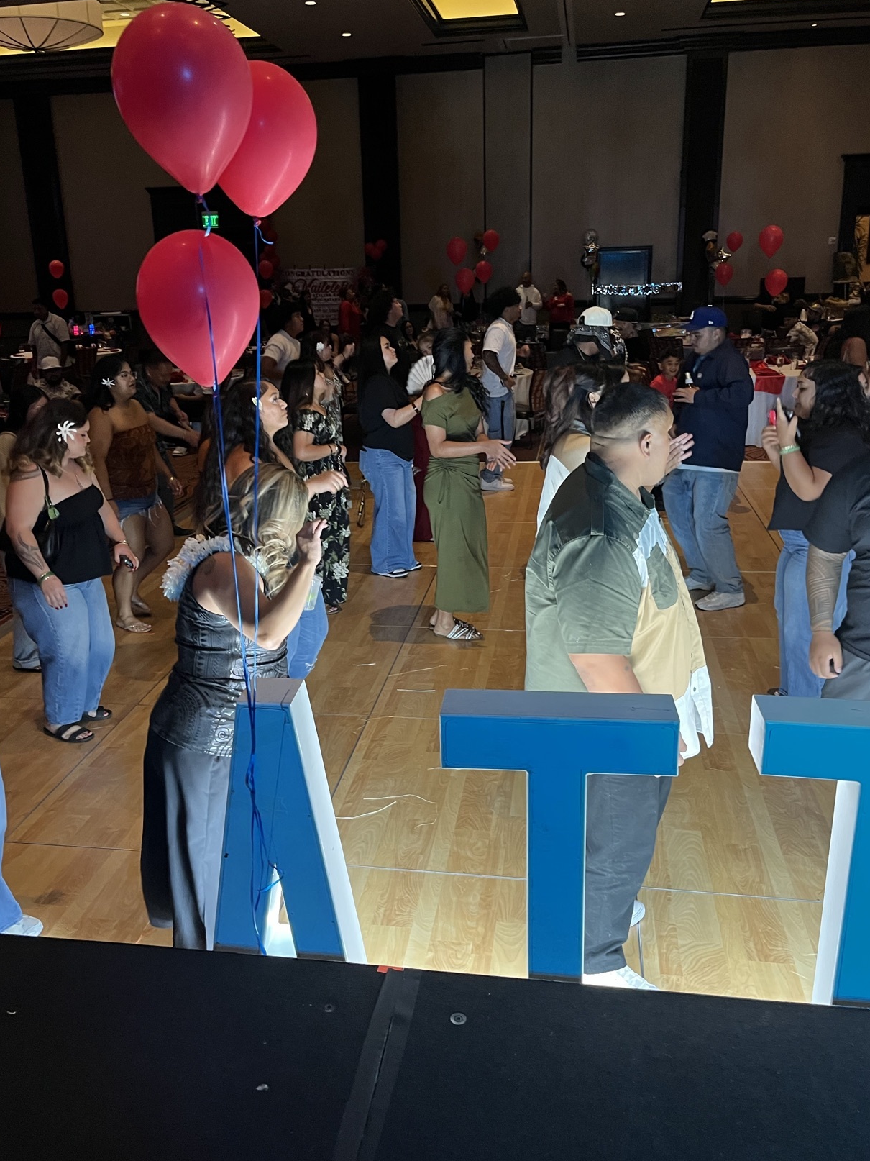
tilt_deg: -16.8
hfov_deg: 48.2
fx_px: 972
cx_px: 421
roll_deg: +2.5
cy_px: 538
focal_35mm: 29
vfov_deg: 61.6
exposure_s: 1/60
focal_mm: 5.1
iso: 250
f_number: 1.6
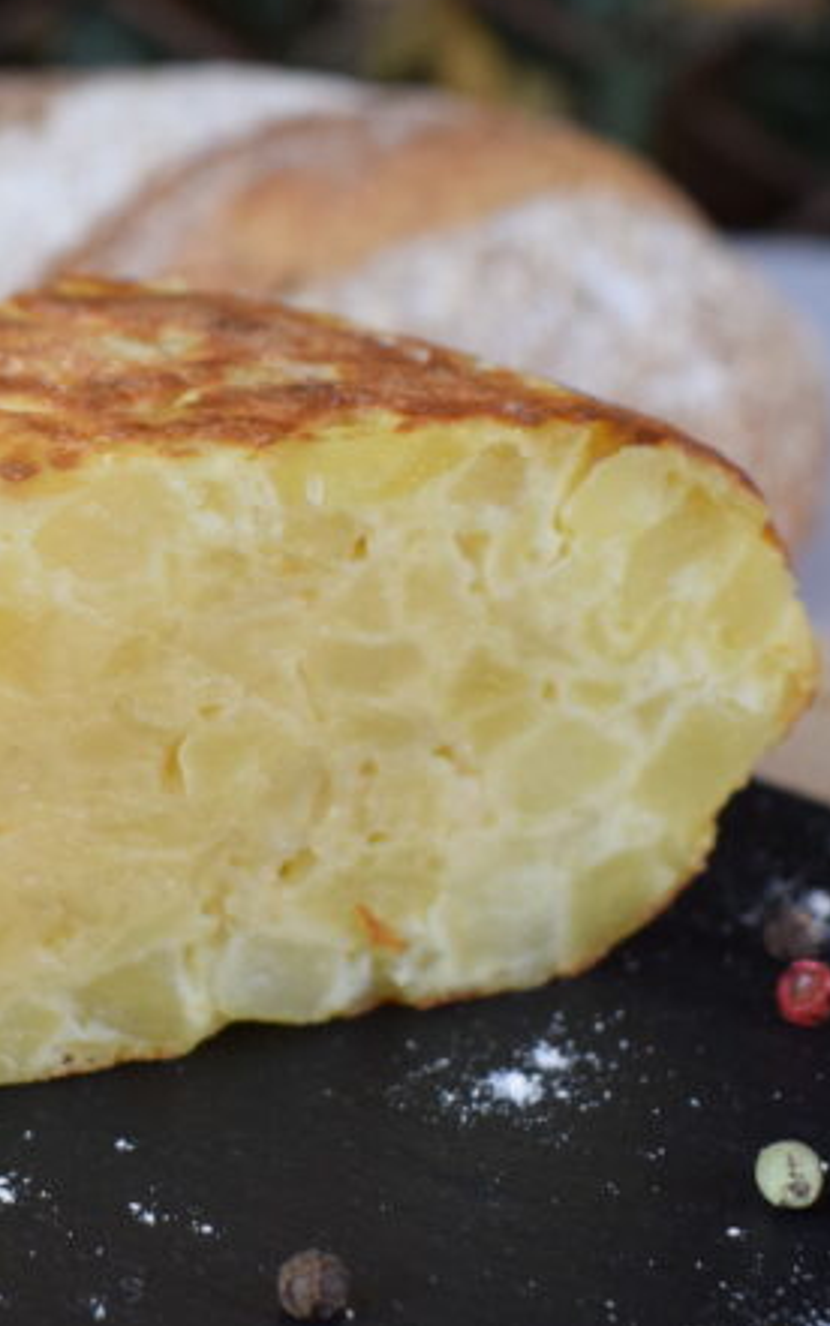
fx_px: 2567
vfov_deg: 28.9
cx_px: -54
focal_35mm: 71
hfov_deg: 17.8
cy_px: 594
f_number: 4.8
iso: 800
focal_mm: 20
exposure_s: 1/125
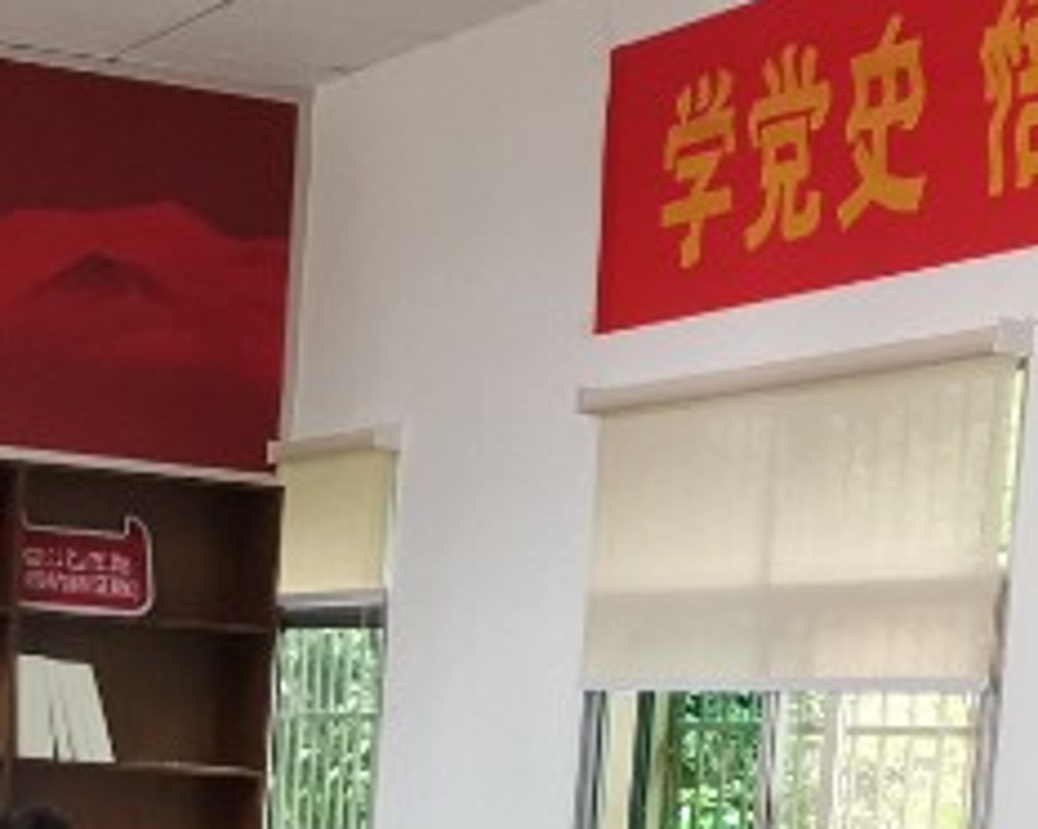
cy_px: 1092
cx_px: 441
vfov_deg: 12.8
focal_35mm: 116
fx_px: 3561
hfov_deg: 16.6
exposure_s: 1/100
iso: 250
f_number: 1.8
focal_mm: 4.75
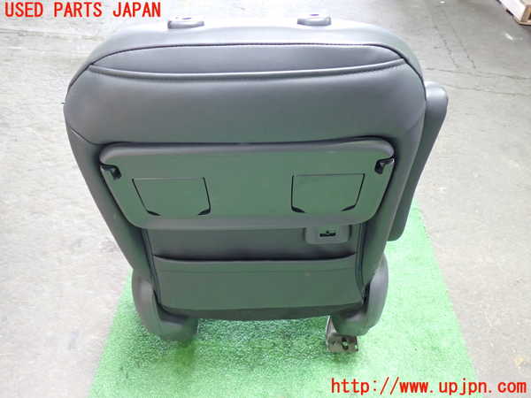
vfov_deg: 46.8
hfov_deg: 60.0
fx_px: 460
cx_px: 266
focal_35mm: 30
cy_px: 199
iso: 500
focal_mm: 5.4
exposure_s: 1/30
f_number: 2.3
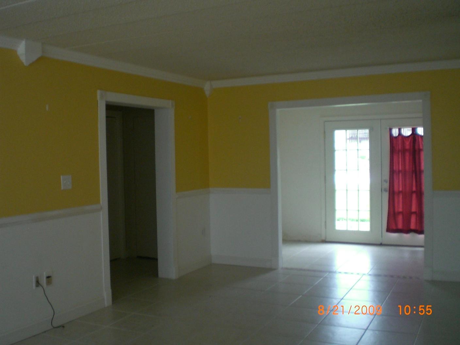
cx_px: 230
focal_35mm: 38
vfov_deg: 37.7
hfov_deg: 49.0
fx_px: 505
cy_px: 172
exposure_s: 1/100
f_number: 3.1
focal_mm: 6.3
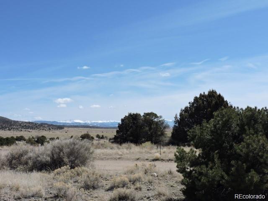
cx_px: 134
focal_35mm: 43
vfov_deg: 33.6
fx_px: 333
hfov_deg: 43.9
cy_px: 100
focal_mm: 7.7
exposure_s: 1/1250
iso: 100
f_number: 3.8
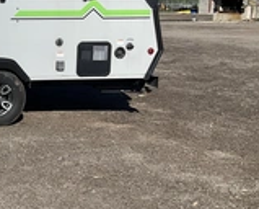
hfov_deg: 23.9
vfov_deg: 21.6
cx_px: -64
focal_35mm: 71
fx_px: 546
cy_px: 82
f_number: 1.8
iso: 25
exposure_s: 1/2667
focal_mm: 3
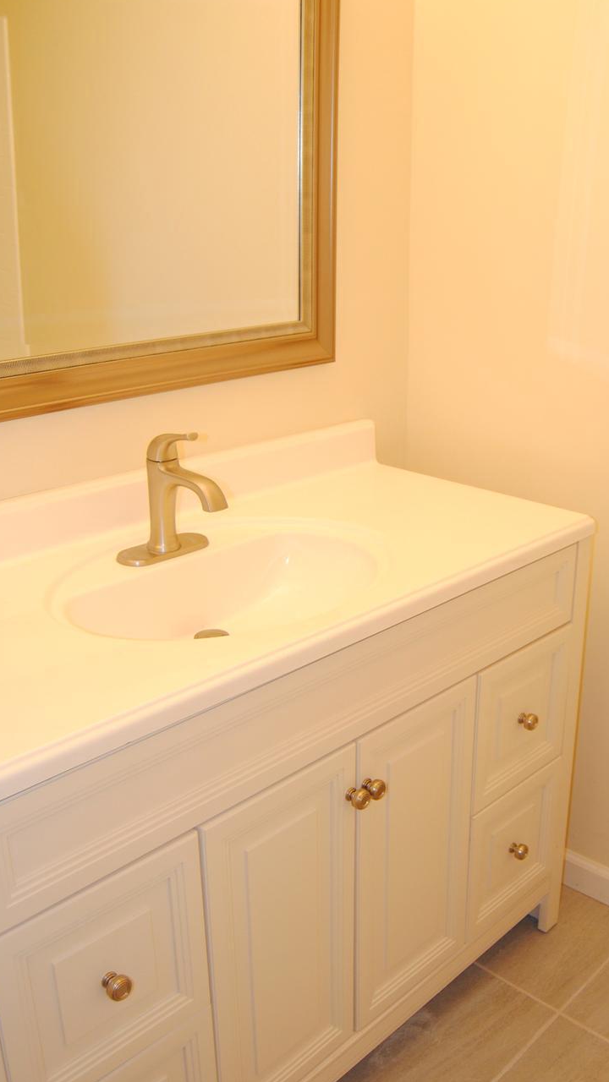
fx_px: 976
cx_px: 427
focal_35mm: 34
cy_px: 557
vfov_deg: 58.0
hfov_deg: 34.2
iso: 400
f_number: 4
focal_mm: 18
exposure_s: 1/60
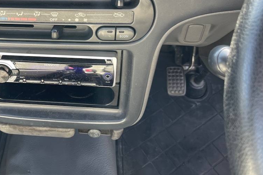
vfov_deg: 29.0
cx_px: 68
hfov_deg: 43.2
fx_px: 321
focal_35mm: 44
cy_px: 9
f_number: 1.6
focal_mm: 5.1
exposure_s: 1/121
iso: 50
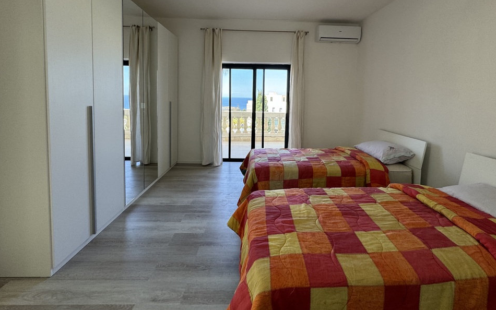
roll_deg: -2.2
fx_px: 216
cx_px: 257
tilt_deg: -3.6
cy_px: 110
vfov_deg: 69.7
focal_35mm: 16
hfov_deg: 97.8
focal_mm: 2.22
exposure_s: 1/99
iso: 80
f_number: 2.2
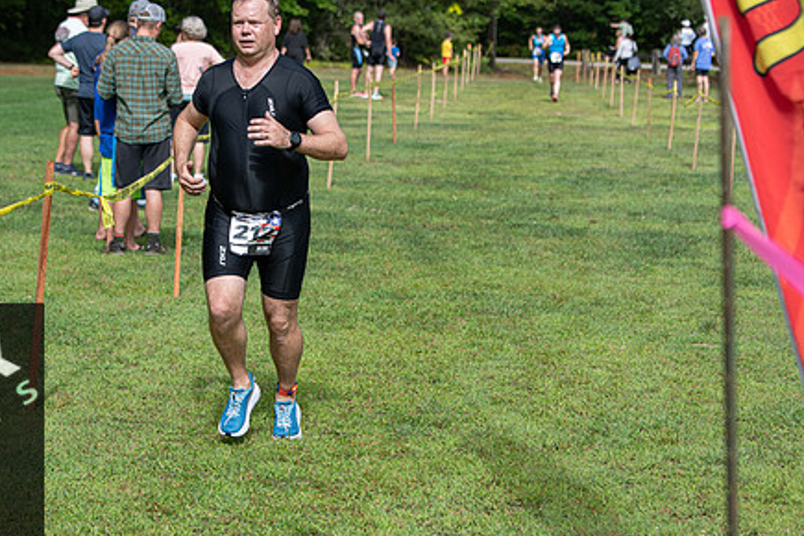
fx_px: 2322
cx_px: 318
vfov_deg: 13.2
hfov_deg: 19.6
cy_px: 208
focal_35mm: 104
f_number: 4.5
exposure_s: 1/1250
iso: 200
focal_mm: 78
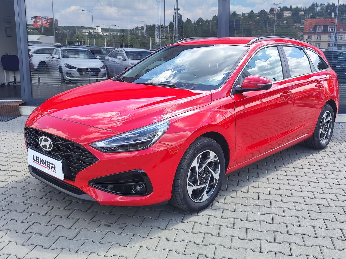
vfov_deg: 56.8
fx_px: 240
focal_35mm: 24
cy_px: 130
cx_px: 180
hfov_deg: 71.6
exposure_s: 1/324
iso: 72
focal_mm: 7.01
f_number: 1.69
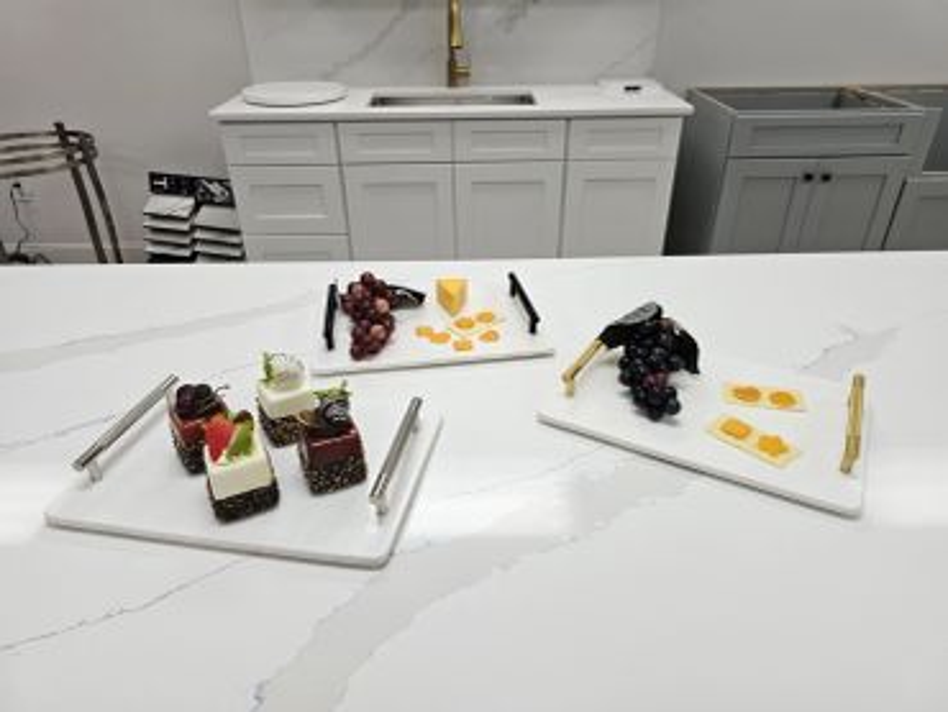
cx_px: 474
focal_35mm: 23
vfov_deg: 58.9
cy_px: 356
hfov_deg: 73.9
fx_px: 630
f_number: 1.7
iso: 40
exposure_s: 1/120
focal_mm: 6.3
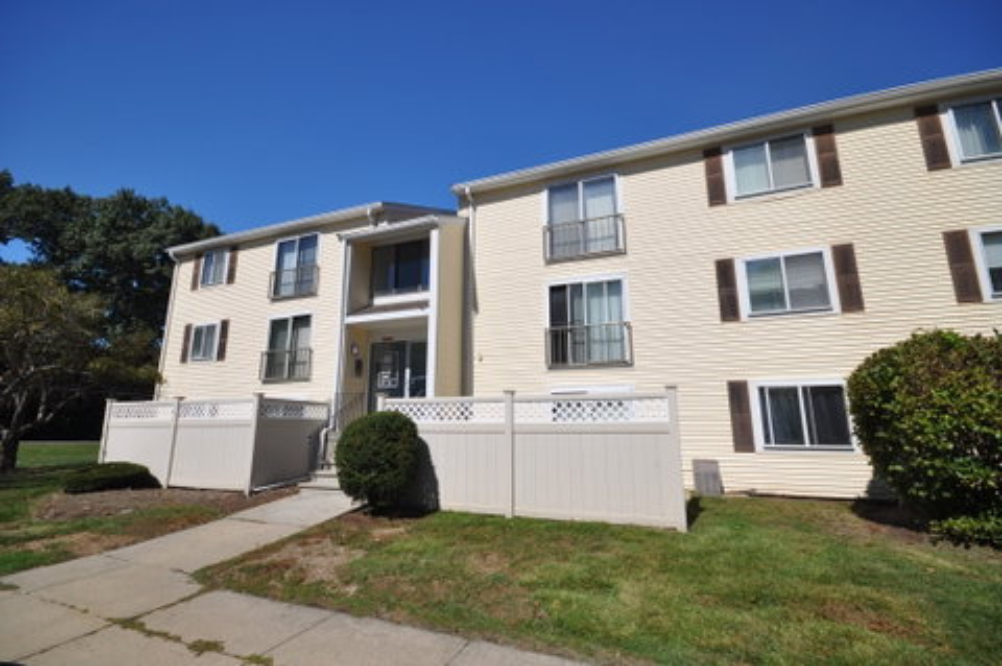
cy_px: 333
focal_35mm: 15
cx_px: 501
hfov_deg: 100.4
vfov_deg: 77.2
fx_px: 417
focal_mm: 10
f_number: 9
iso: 200
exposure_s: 1/320
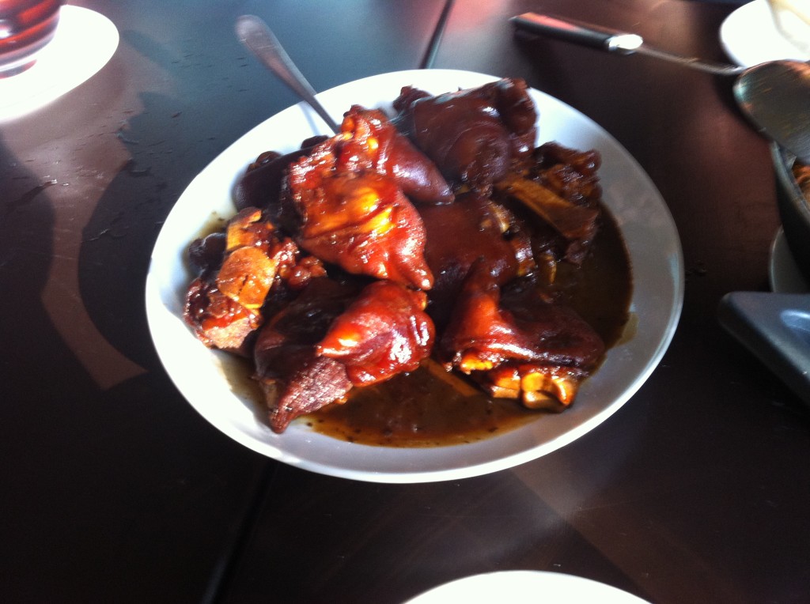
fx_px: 817
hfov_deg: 52.7
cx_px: 405
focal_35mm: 35
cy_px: 302
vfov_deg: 40.6
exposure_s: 1/15
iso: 160
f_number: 2.8
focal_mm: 3.85
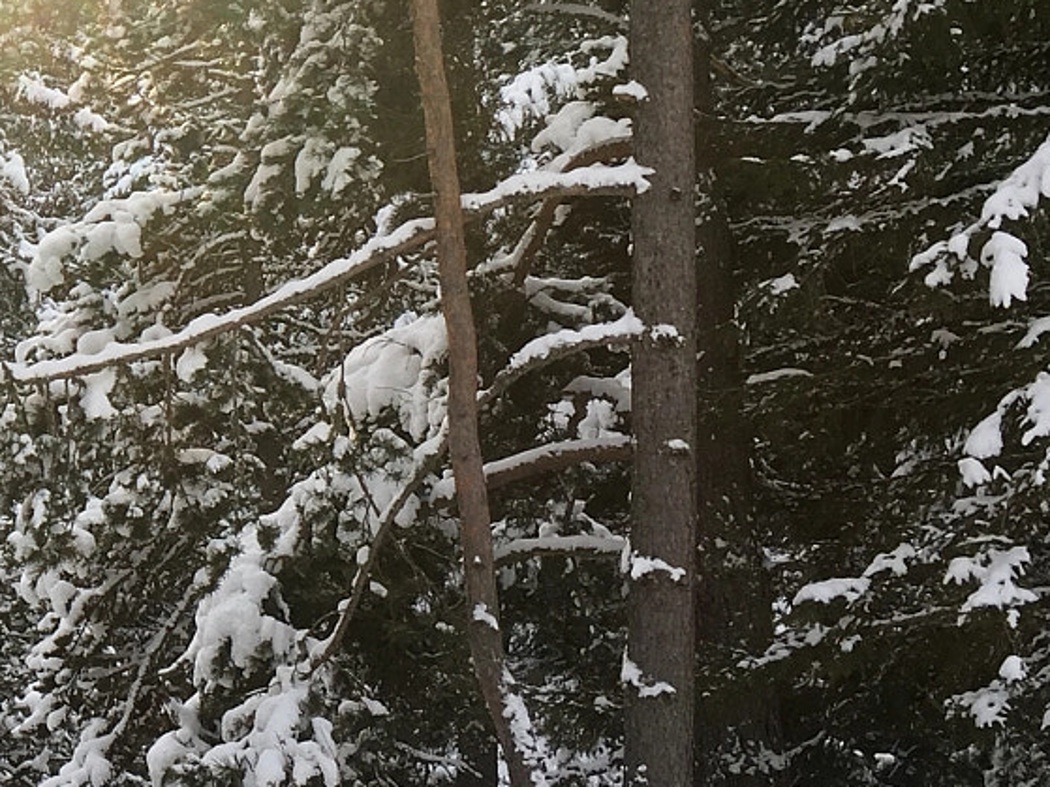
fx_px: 2517
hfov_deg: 21.6
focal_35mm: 83
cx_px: -269
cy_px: 109
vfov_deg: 17.6
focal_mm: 4.15
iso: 25
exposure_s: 1/100
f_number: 2.2
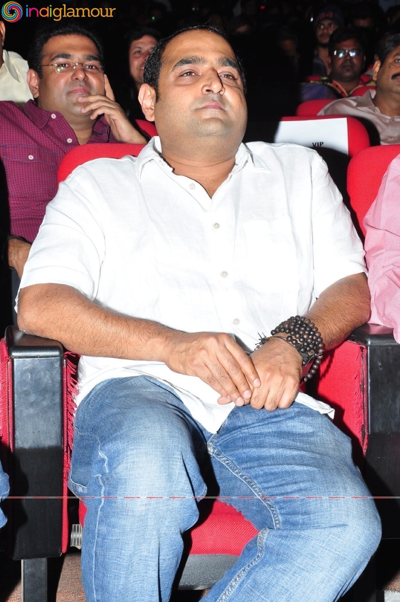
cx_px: 200
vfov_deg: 27.0
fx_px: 1254
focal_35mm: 75
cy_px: 301
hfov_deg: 18.1
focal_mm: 50
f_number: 11
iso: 500
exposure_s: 1/125
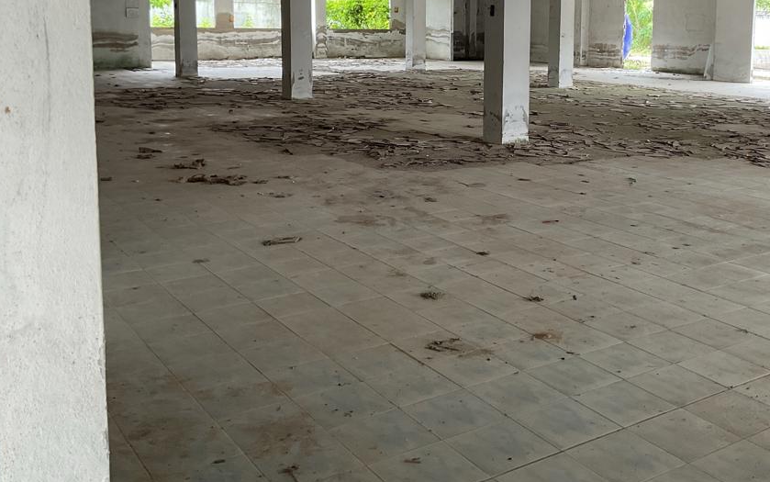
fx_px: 882
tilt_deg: -6.4
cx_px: 503
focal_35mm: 42
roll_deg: -0.3
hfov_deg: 46.5
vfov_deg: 30.0
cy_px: 116
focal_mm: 3
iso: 64
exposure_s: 1/100
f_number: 1.8
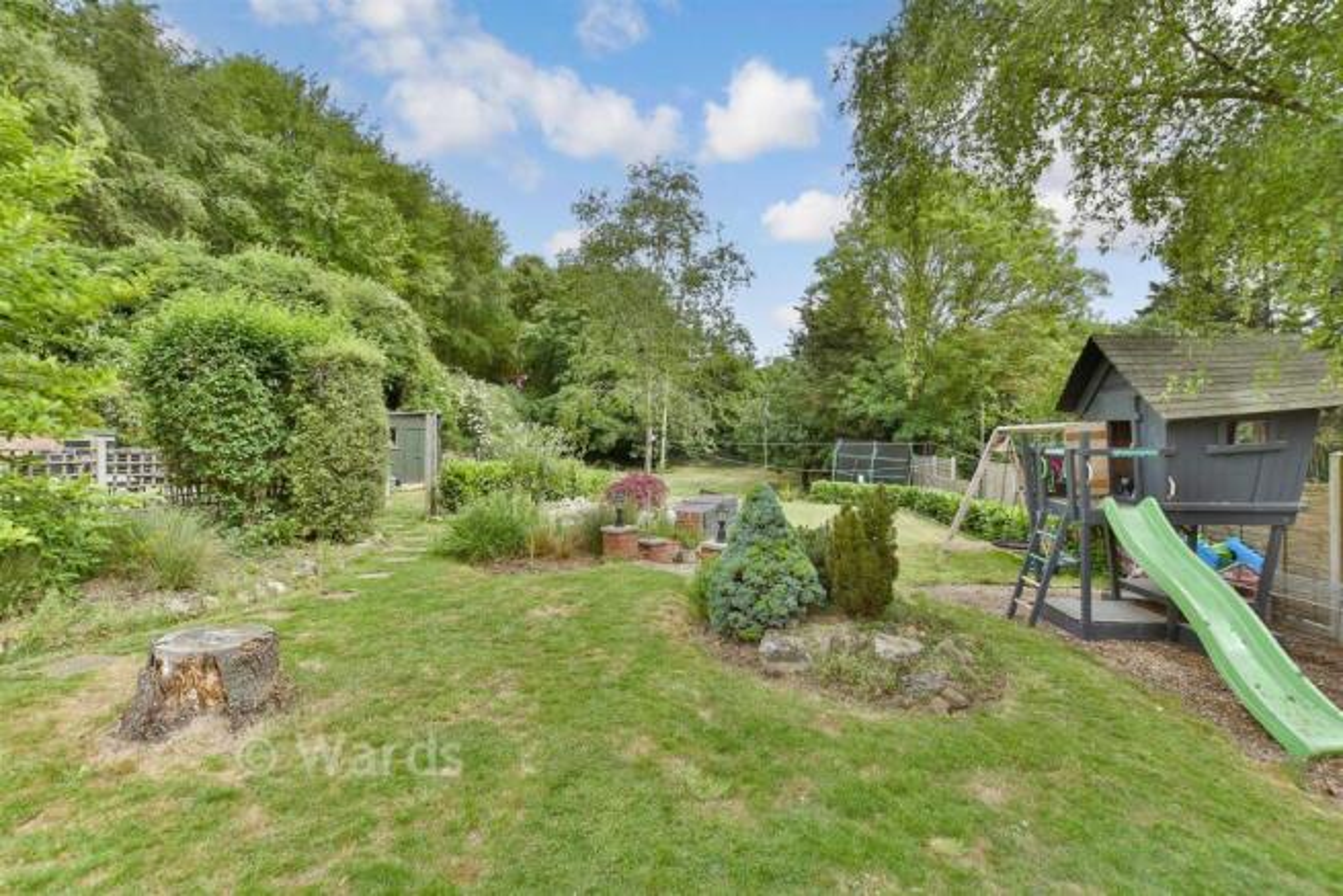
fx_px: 560
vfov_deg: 77.4
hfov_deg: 100.4
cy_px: 448
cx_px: 672
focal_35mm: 15
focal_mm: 10
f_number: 8
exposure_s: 1/400
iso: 500
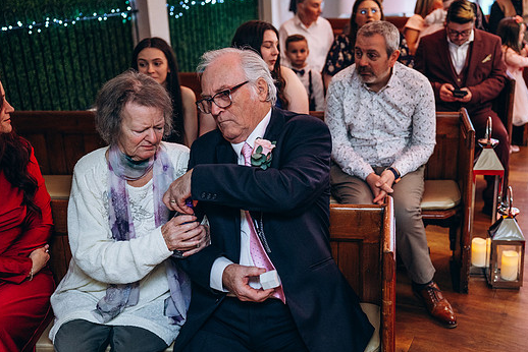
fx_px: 690
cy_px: 160
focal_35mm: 47
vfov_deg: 28.7
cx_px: 282
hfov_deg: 41.9
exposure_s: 1/125
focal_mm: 42
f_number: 2.8
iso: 1250
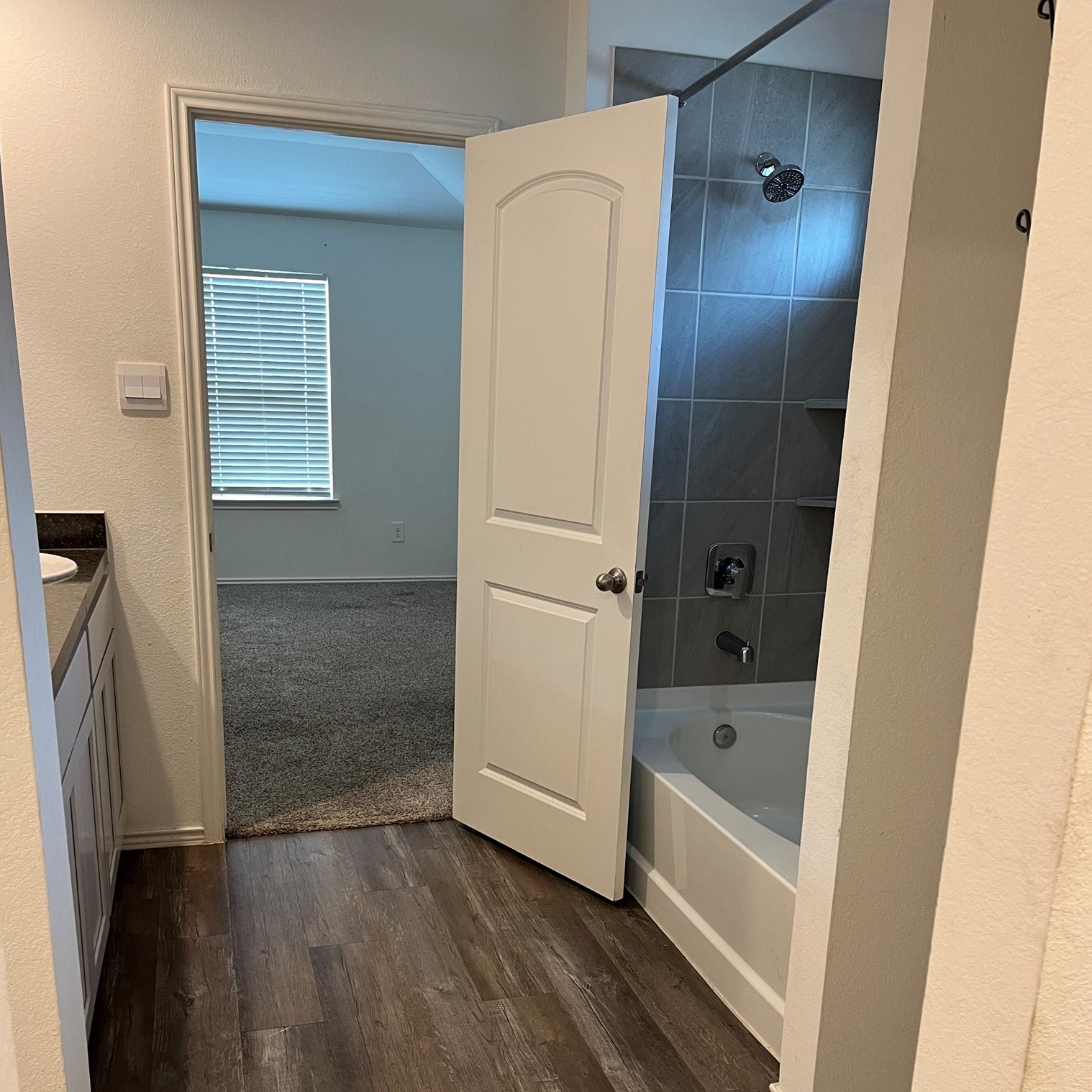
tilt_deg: -15.2
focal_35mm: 31
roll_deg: -0.4
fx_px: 1106
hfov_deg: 52.5
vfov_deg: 51.8
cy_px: 701
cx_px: 542
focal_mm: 5.1
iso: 125
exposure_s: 1/60
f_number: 1.6
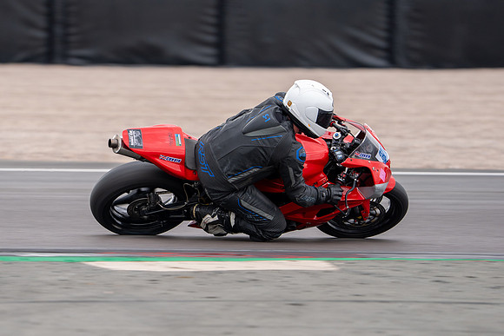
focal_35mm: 540
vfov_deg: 2.5
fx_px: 7561
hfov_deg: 3.8
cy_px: 181
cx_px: 164
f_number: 4.5
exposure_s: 1/400
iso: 400
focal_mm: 400
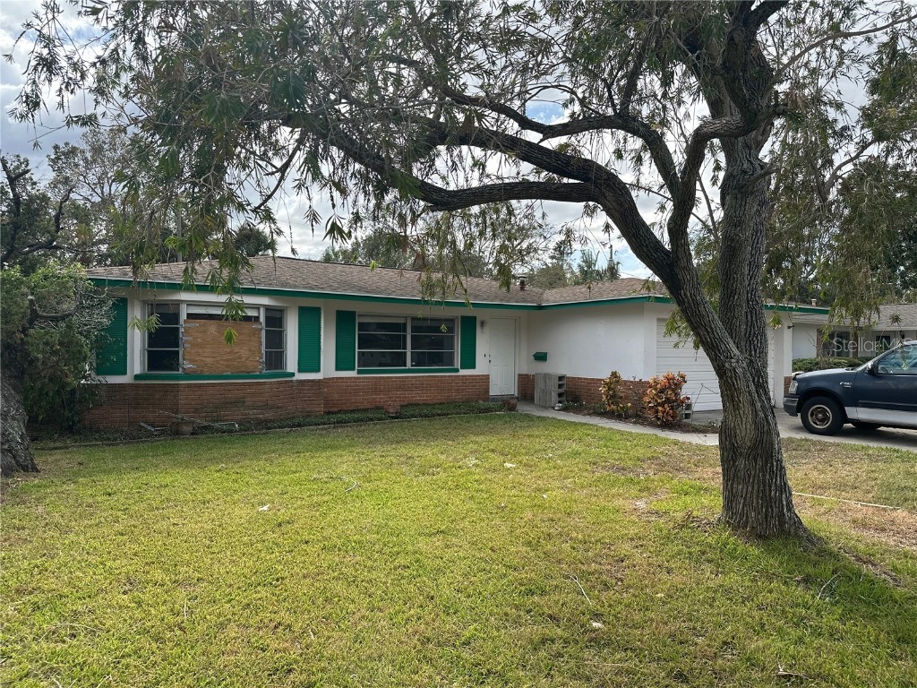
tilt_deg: +0.2
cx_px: 458
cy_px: 344
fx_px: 636
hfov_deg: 71.6
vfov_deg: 56.8
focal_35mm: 24
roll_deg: -0.4
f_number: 1.78
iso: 80
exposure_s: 1/2028
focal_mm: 6.86
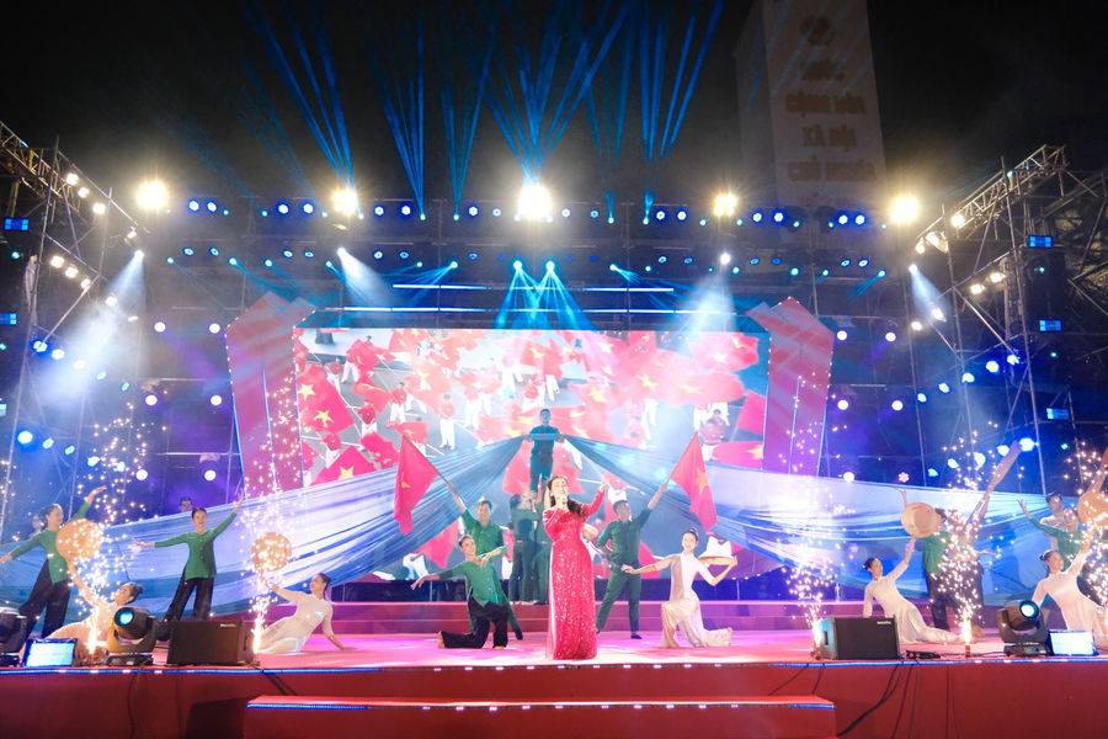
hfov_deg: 63.7
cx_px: 554
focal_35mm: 29
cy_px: 370
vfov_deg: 45.0
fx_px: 892
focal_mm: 19.2
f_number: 4
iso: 4000
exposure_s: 1/640
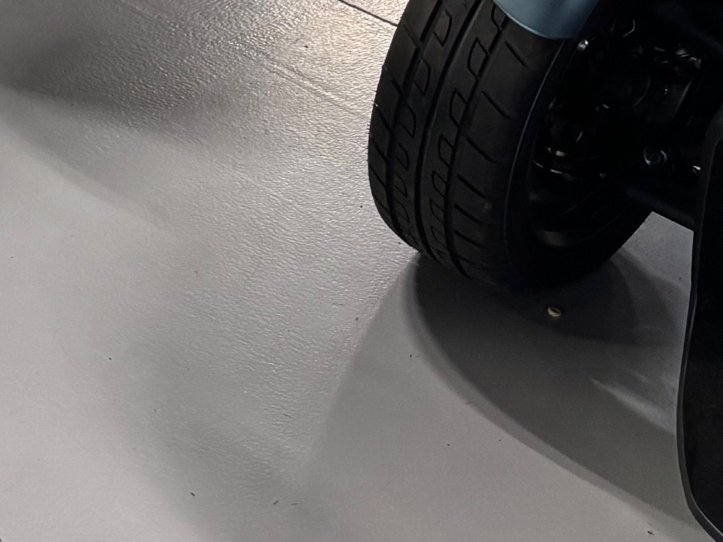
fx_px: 1922
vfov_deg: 15.3
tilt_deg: -24.0
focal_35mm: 92
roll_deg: -1.9
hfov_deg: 18.0
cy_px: -167
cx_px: -482
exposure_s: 1/60
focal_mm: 5.96
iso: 200
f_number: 1.6
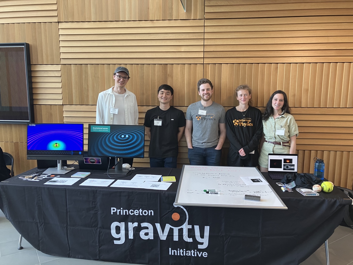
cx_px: 176
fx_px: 286
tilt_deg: -5.6
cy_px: 132
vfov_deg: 49.7
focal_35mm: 28
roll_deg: +0.0
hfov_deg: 63.4
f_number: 1.8
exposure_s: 1/60
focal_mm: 3.99
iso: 100
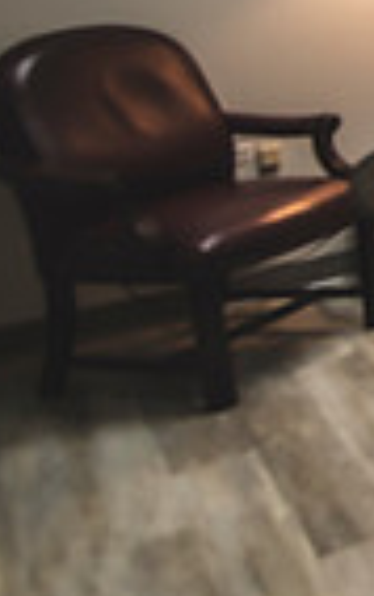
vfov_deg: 30.3
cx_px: 1160
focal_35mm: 61
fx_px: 993
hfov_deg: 11.1
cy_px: -41
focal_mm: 14
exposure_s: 1/160
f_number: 2.8
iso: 400
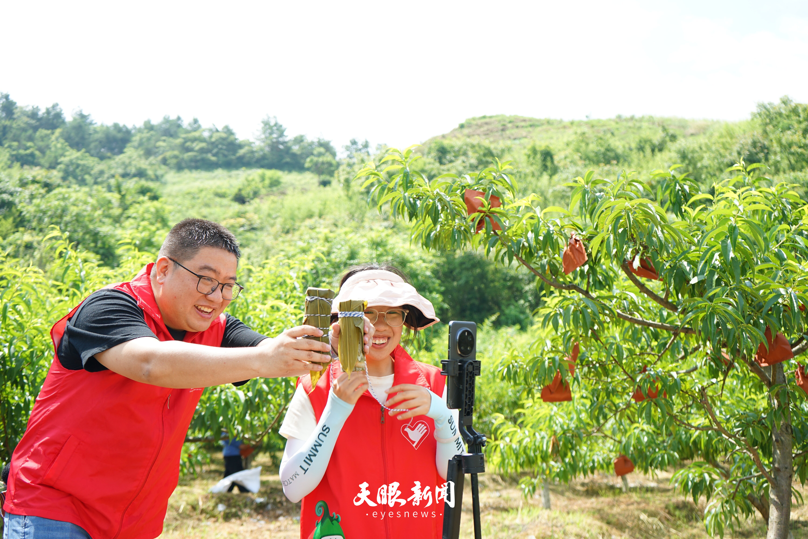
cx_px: 404
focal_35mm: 39
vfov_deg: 34.2
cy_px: 270
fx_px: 875
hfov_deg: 49.6
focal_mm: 39
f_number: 4.5
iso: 100
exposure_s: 1/200
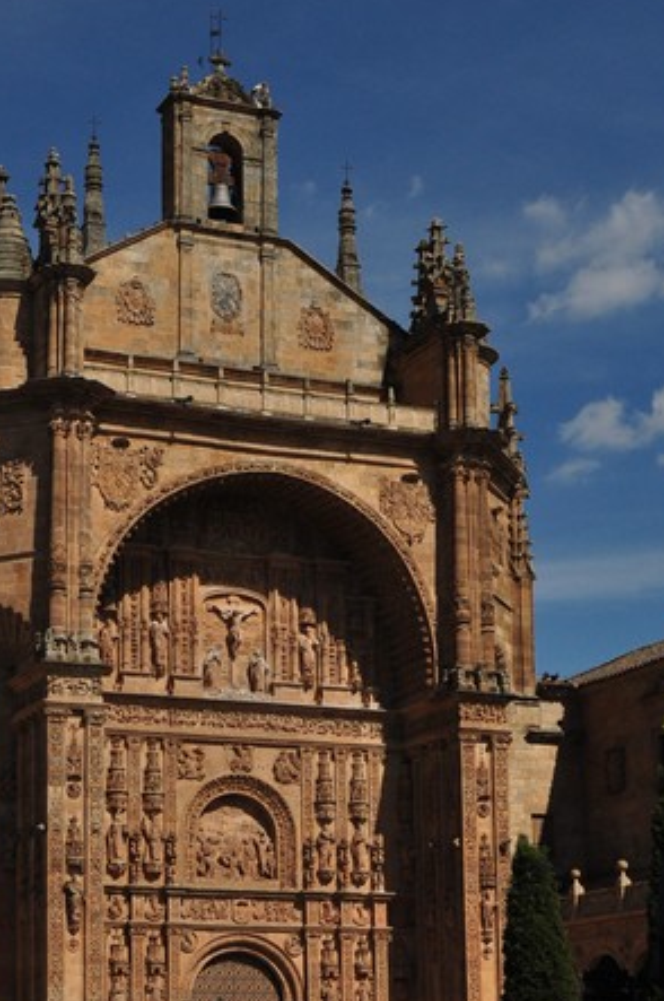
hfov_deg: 17.3
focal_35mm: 78
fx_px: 2165
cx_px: 154
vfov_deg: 25.7
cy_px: 743
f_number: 11
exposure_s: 1/500
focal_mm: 30
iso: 400
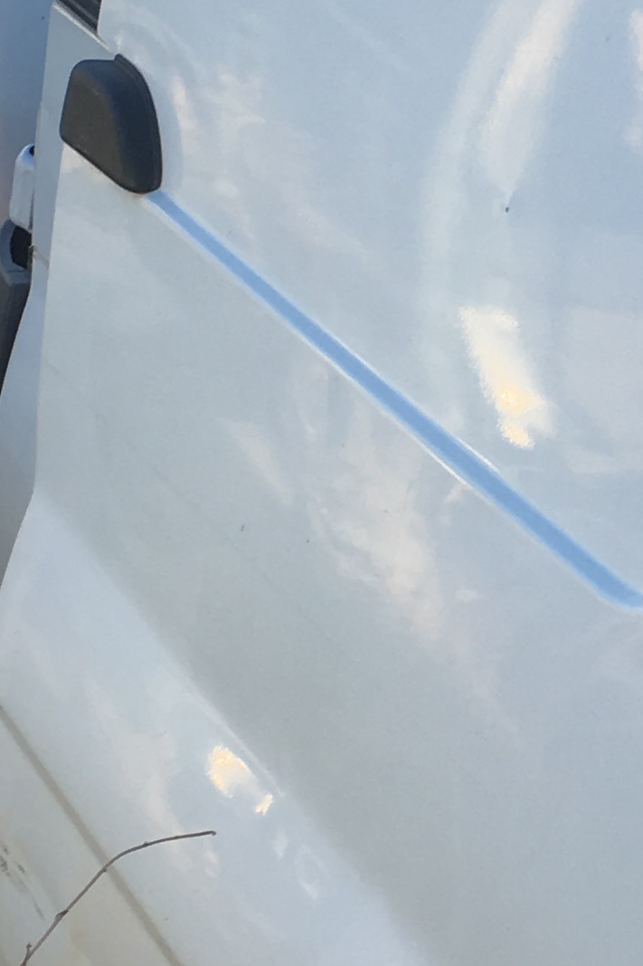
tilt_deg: -14.9
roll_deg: -14.9
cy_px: 454
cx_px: 537
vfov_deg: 17.9
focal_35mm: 114
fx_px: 3055
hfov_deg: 12.0
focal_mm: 4.15
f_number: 2.2
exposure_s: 1/390
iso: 25
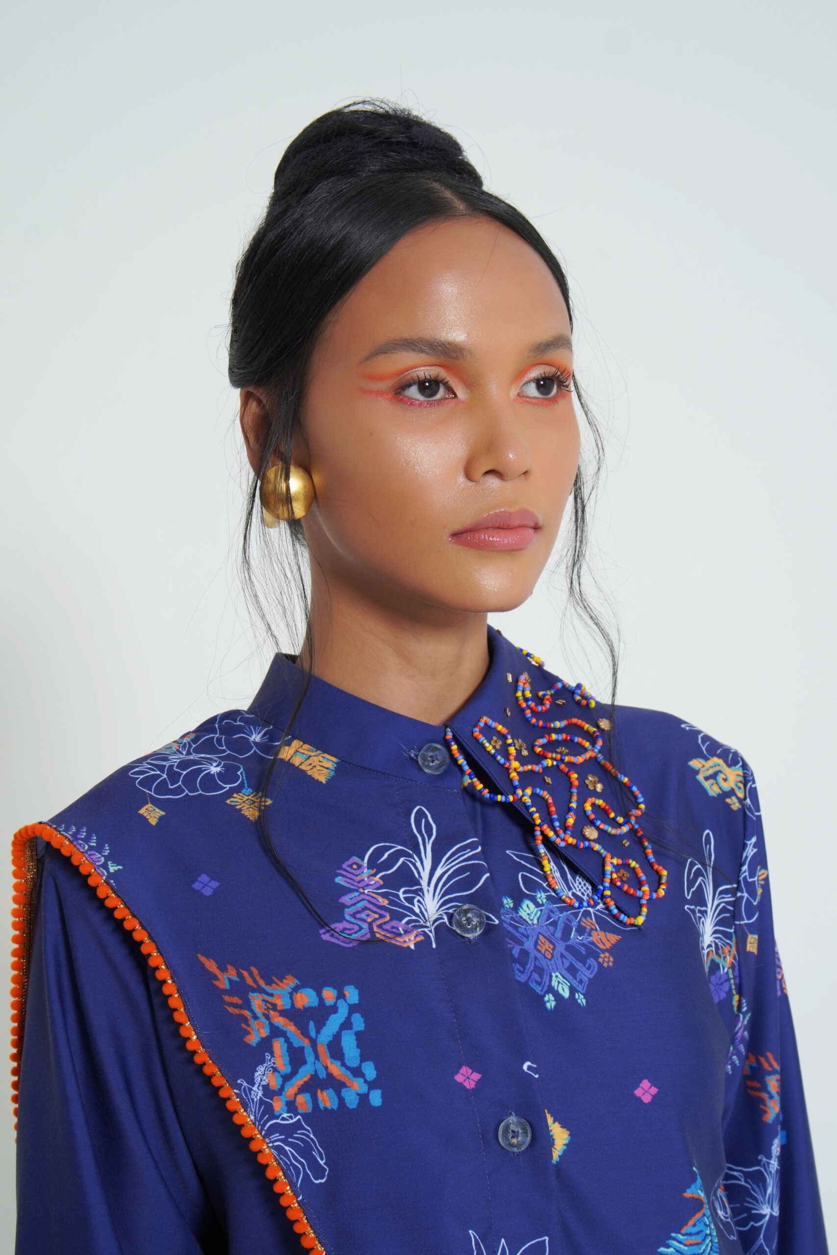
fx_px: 1831
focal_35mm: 52
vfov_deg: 37.8
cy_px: 628
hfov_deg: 25.8
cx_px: 418
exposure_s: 1/160
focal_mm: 35
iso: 250
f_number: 8
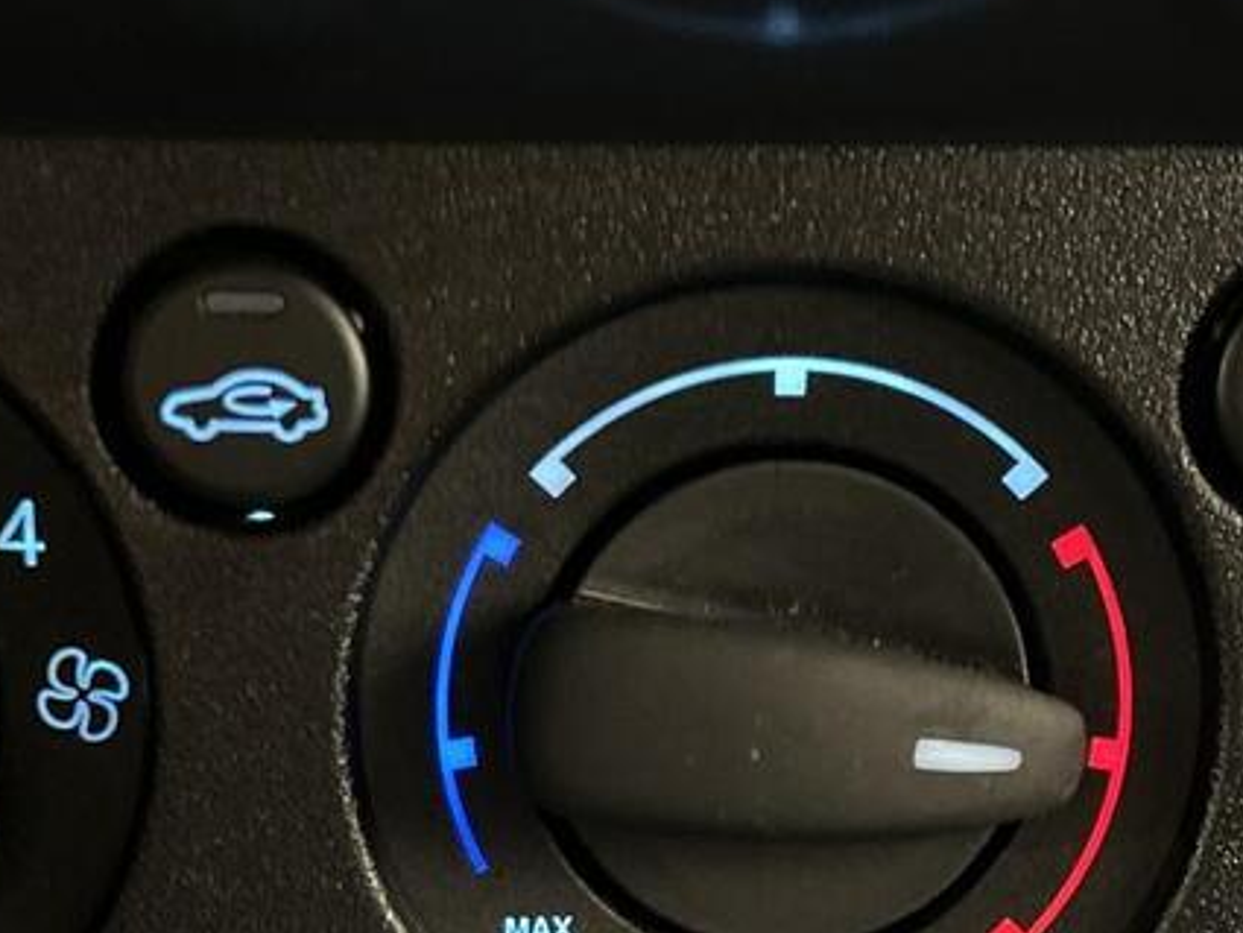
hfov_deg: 22.2
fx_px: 3161
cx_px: 705
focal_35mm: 88
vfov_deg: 16.6
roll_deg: -2.2
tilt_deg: -33.7
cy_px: 784
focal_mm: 5.7
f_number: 1.5
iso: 1000
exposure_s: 1/25
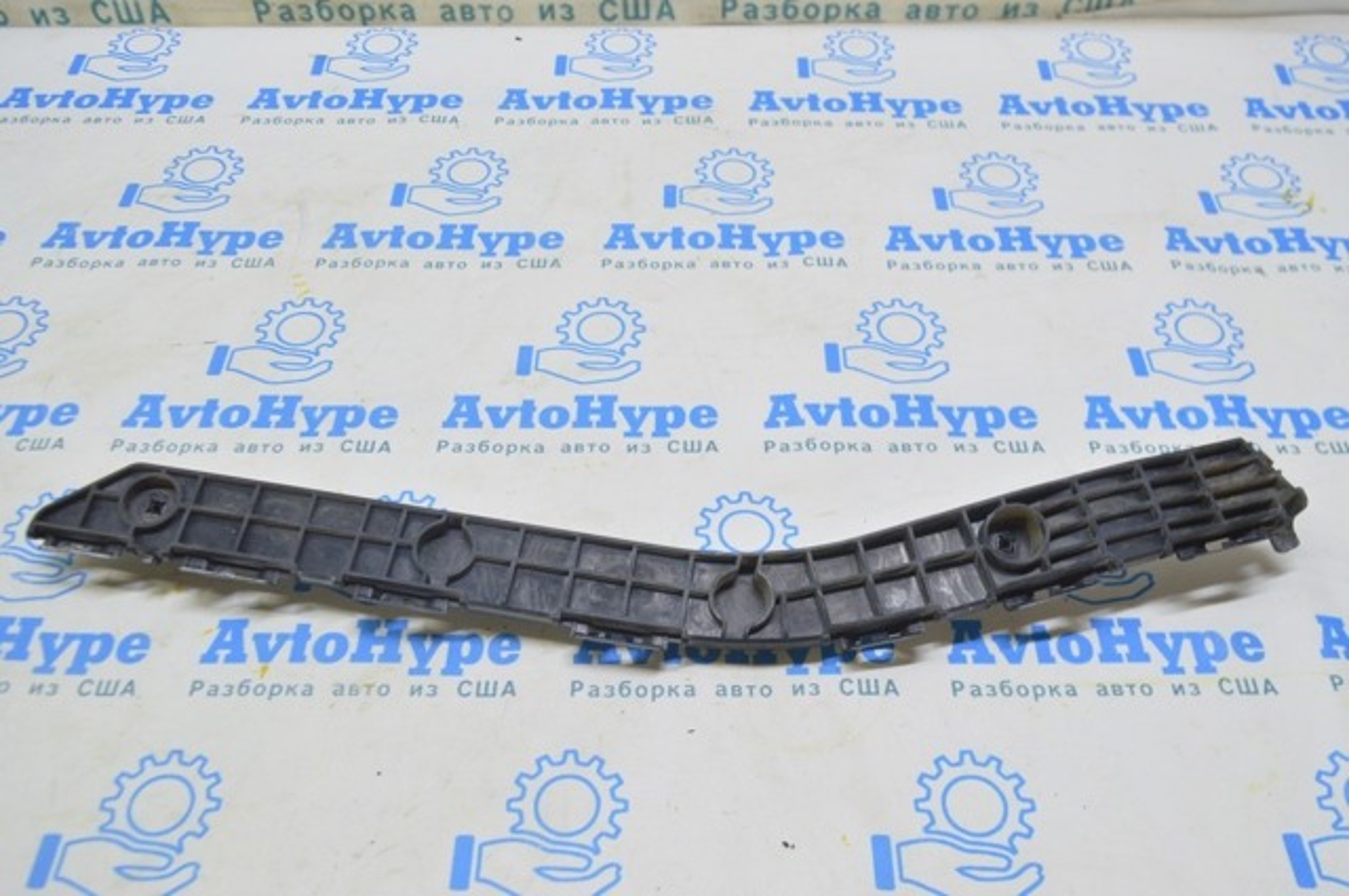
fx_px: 1235
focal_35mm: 33
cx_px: 674
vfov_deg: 39.9
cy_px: 448
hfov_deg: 57.3
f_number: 5.6
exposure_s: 1/20
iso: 400
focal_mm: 22
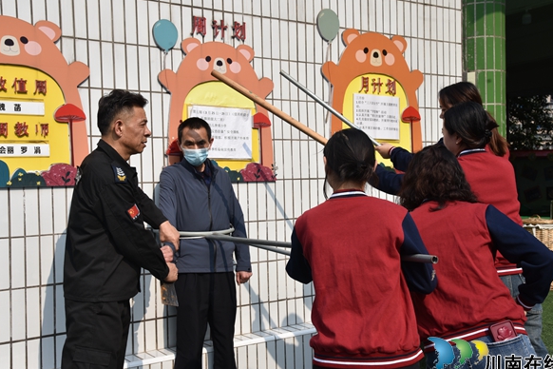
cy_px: 185
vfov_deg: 30.5
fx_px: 676
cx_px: 284
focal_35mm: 44
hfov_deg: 44.5
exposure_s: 1/500
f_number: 11
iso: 400
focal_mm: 40
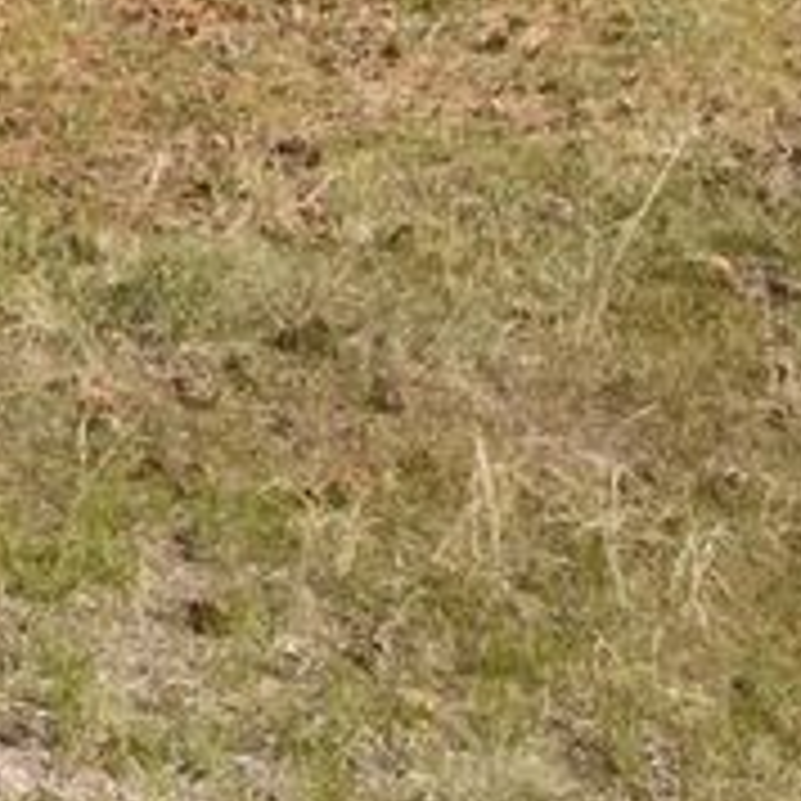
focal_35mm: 122
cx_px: -1112
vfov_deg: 13.3
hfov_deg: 11.7
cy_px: -472
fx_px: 3194
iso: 100
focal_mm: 12.29
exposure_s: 1/100
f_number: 10
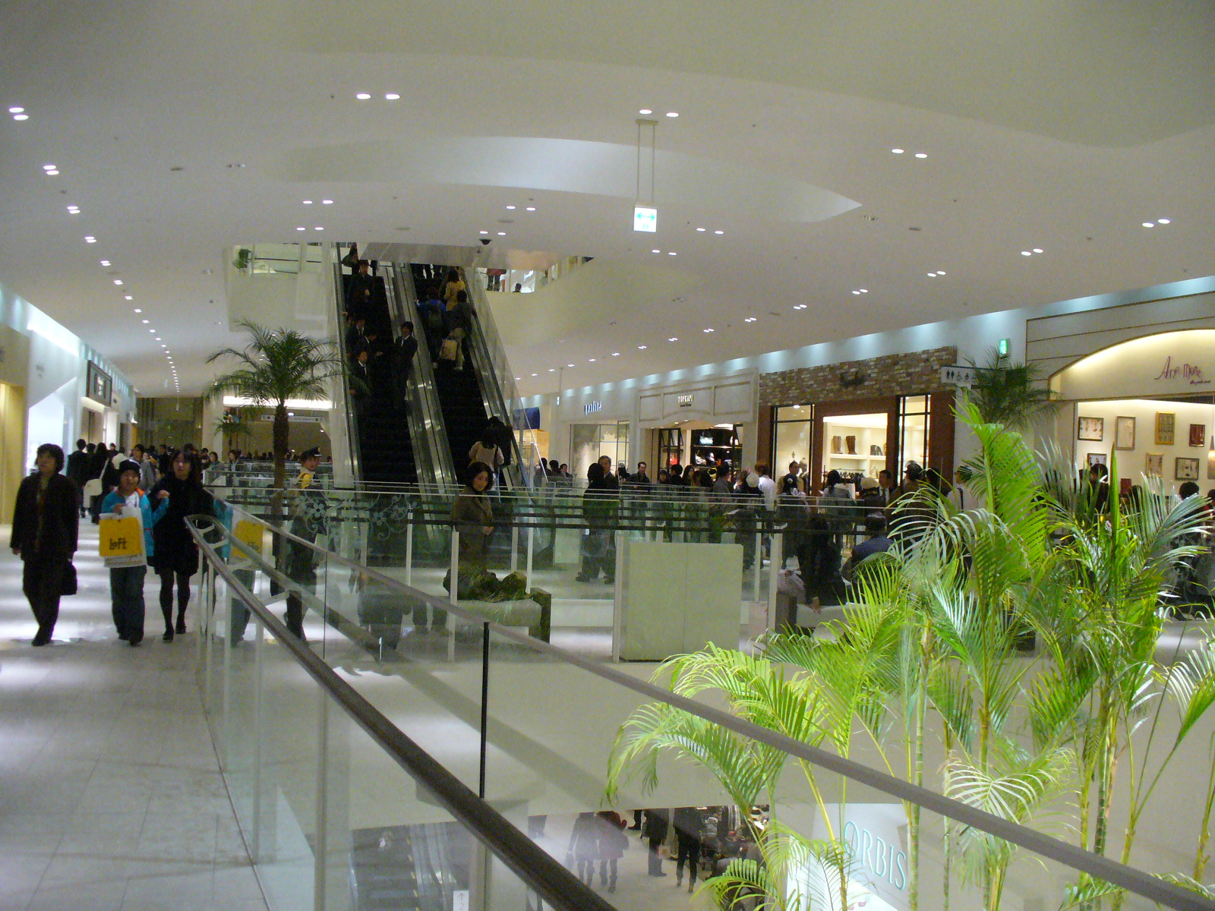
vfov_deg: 38.7
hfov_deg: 50.1
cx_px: 608
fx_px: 1299
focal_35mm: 37
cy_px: 456
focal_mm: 6.1
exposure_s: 1/125
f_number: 2.8
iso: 400
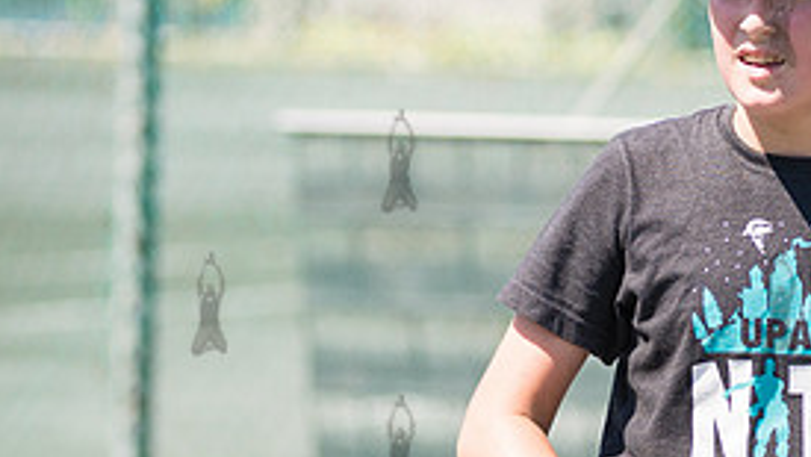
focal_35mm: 457
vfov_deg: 2.7
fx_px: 9832
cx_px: 673
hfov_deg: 4.7
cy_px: 289
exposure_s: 1/800
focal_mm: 155
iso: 125
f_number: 4.5
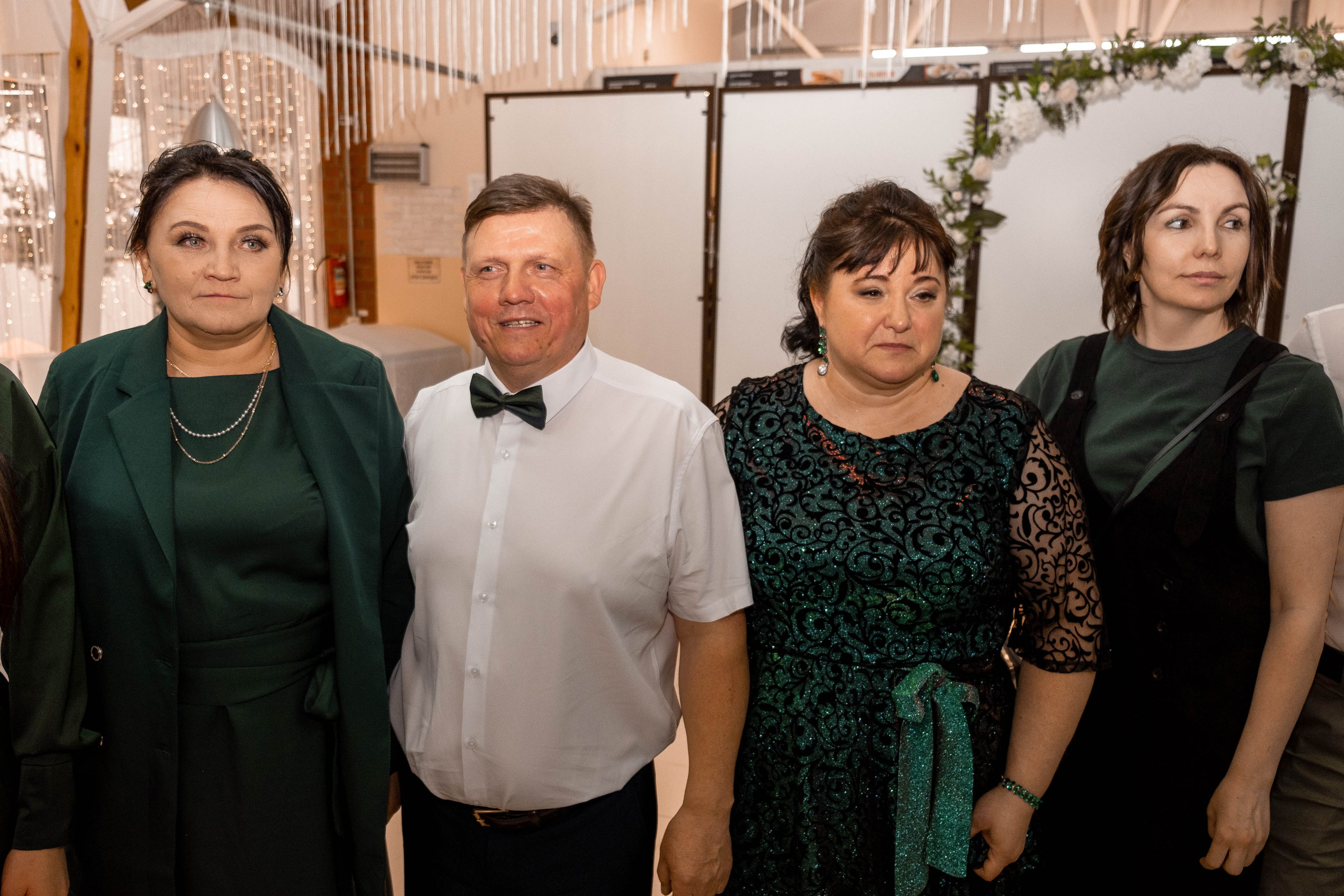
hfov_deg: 65.5
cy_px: 448
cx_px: 658
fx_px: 1045
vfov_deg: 46.4
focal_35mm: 28
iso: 640
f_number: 2.8
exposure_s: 1/180
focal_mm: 18
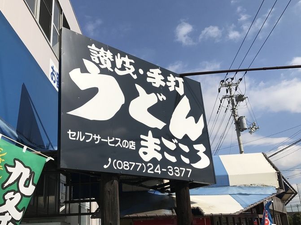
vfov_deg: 41.6
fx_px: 296
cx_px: 133
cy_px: 136
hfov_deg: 53.8
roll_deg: +2.3
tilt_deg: +20.0
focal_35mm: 34
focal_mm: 3.99
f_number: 1.8
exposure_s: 1/4566
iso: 20
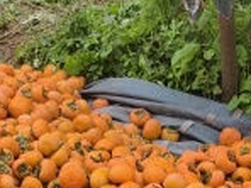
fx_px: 899
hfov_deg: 15.9
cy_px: 388
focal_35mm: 124
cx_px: 85
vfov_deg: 10.8
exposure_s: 1/2481
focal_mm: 5.6
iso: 163
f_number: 1.57
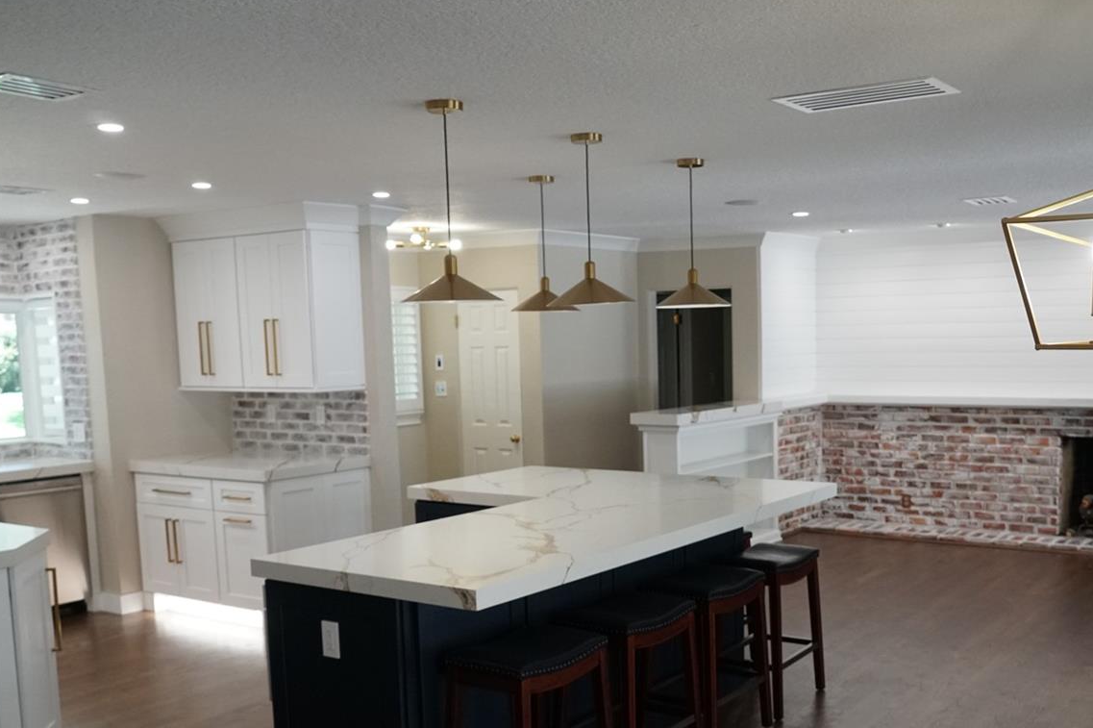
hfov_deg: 50.4
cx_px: 648
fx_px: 1153
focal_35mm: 38
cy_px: 487
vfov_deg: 34.7
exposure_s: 1/160
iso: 1600
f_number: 4
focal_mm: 18
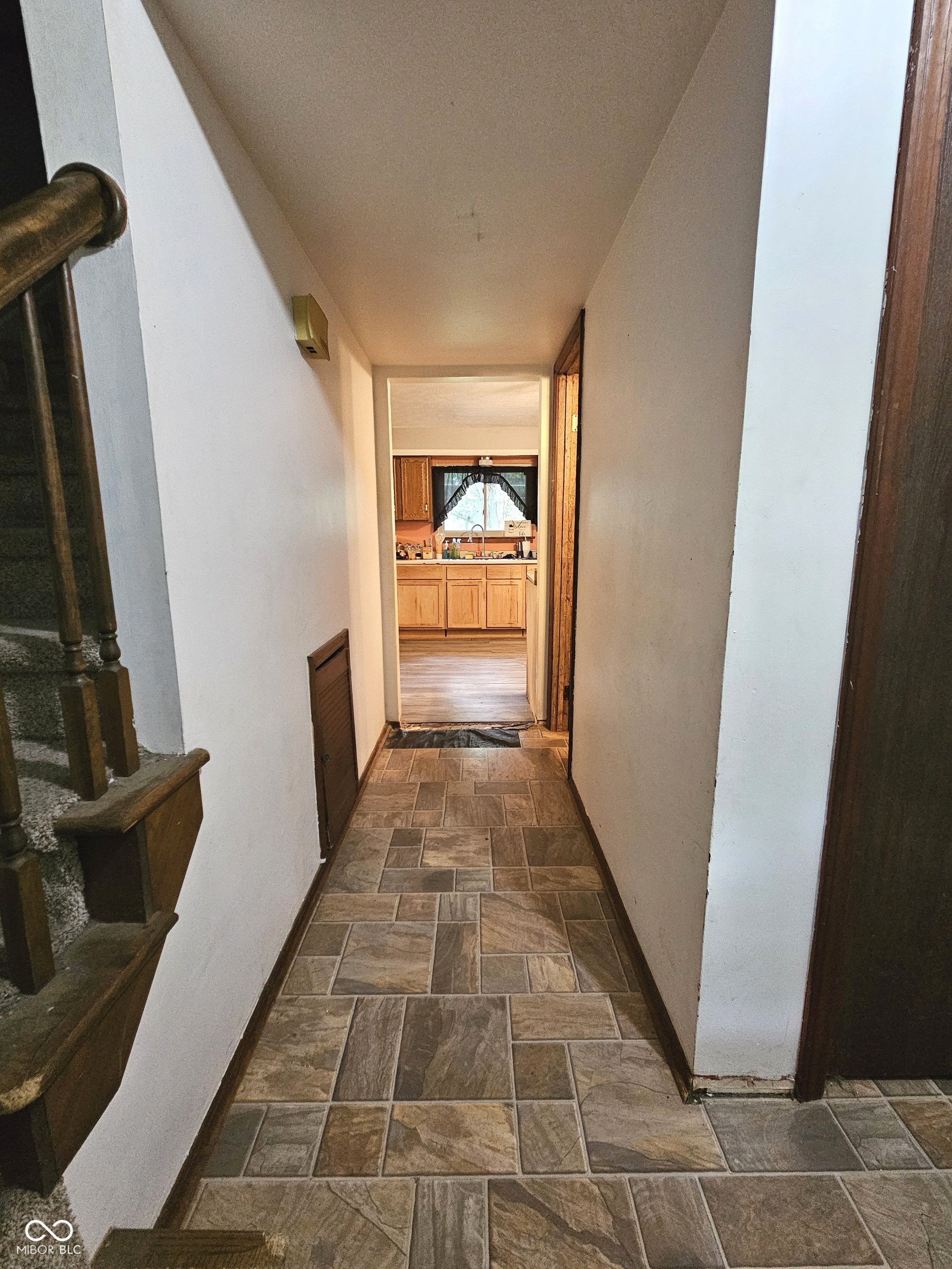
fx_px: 477
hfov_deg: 89.9
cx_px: 476
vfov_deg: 106.2
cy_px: 634
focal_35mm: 13
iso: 640
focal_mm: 2.2
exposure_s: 1/30
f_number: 2.2
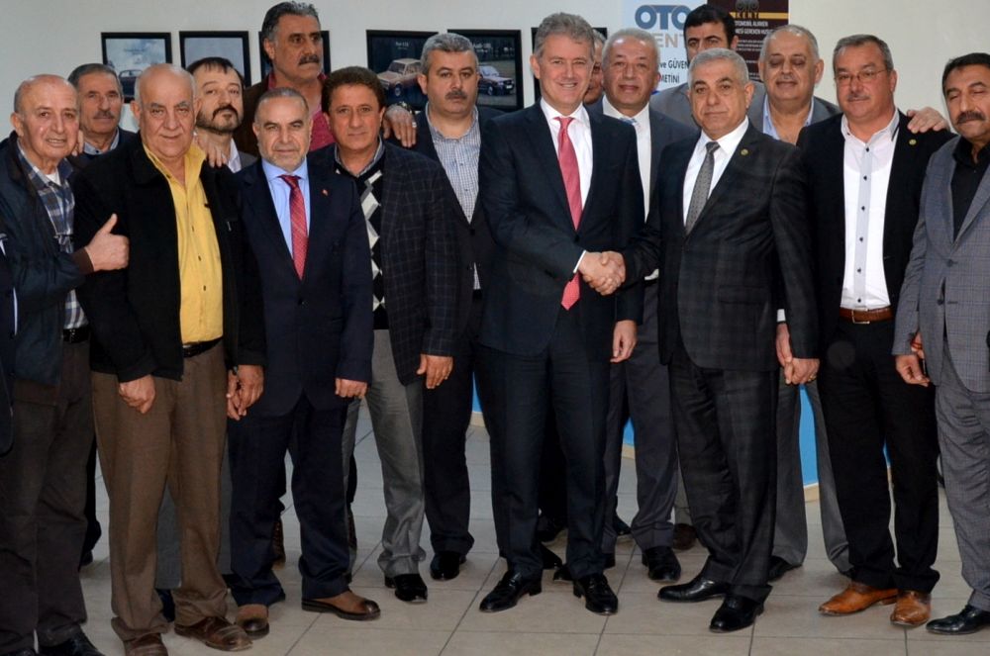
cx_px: 495
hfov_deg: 46.5
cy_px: 328
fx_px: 1153
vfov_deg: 31.8
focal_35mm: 42
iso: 800
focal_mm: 28
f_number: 5
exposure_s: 1/60
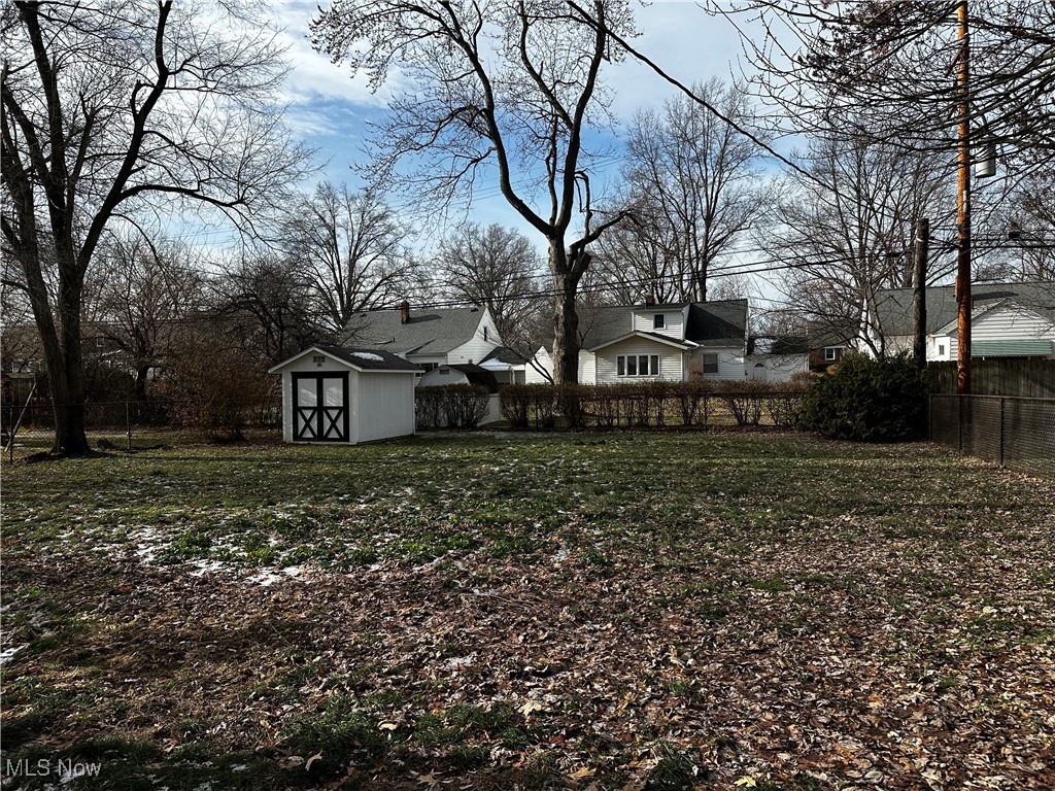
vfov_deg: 56.8
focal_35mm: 24
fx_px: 731
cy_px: 396
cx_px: 528
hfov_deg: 71.6
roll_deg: +0.4
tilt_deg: -3.0
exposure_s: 1/2967
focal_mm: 6.86
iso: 80
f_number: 1.78
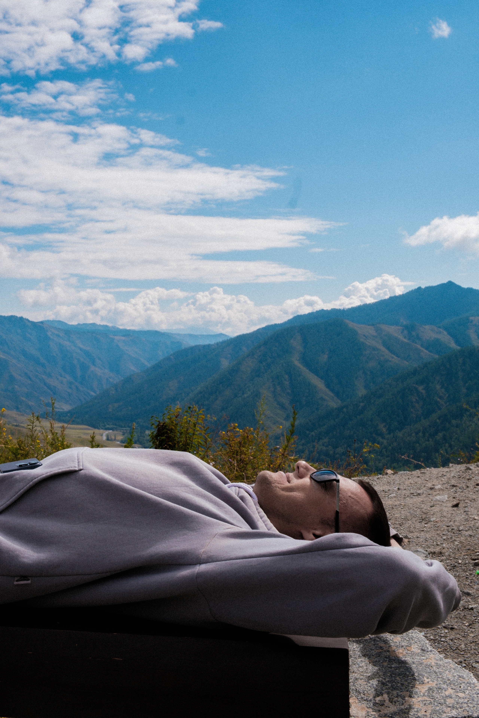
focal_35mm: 42
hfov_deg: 31.9
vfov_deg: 46.4
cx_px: 240
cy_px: 359
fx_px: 838
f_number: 13
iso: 160
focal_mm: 27.7
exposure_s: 1/160
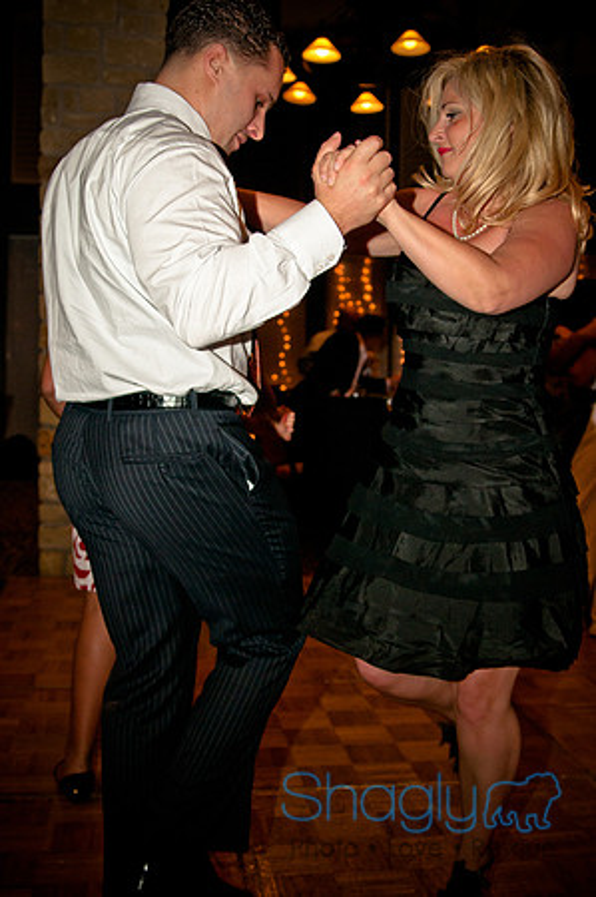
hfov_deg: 31.8
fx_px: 1045
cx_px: 298
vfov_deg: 46.4
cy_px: 448
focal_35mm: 42
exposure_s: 1/200
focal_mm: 28
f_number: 3.2
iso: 400
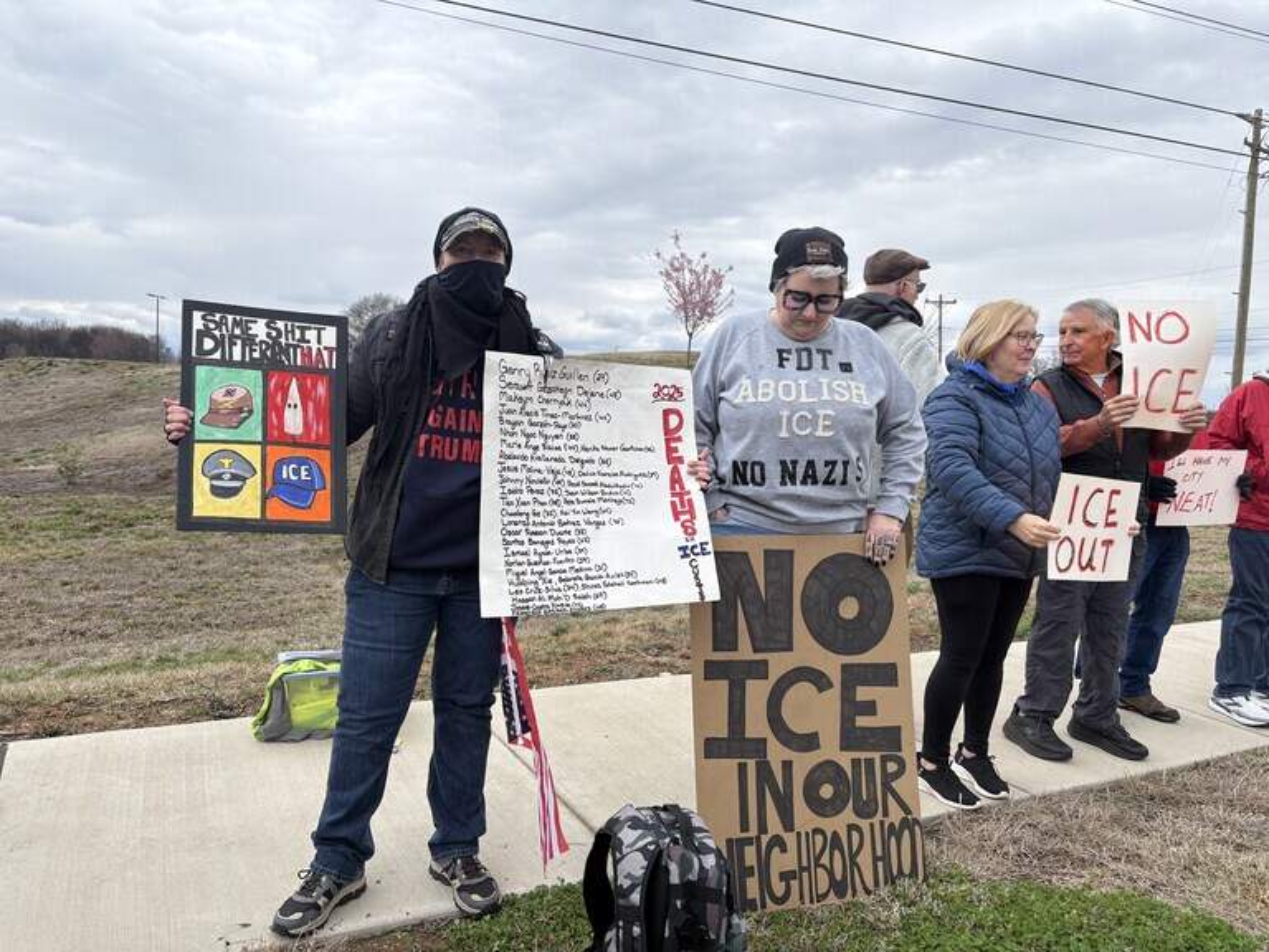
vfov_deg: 53.1
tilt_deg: -2.1
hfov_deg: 67.3
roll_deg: -2.6
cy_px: 476
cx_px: 634
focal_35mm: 26
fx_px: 953
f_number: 1.6
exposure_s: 1/1626
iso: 50
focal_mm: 5.96
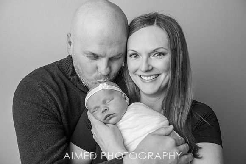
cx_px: 123
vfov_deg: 38.9
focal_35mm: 34
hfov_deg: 55.8
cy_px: 82
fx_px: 232
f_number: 4.5
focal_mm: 34
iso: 800
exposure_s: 1/200
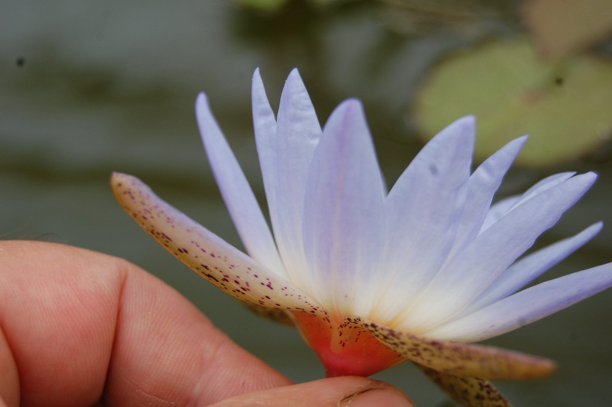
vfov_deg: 16.5
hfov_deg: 24.6
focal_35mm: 82
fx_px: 1401
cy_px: 204
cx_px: 306
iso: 200
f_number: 7.1
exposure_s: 1/200
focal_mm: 55
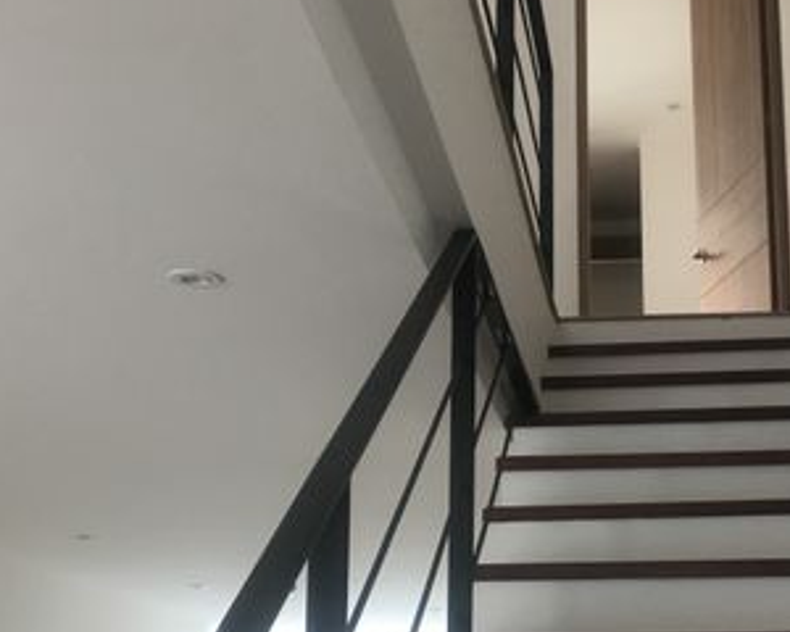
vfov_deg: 24.1
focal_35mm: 63
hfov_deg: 29.7
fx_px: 1473
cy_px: 406
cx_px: 567
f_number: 2.2
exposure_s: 1/30
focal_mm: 4.15
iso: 32
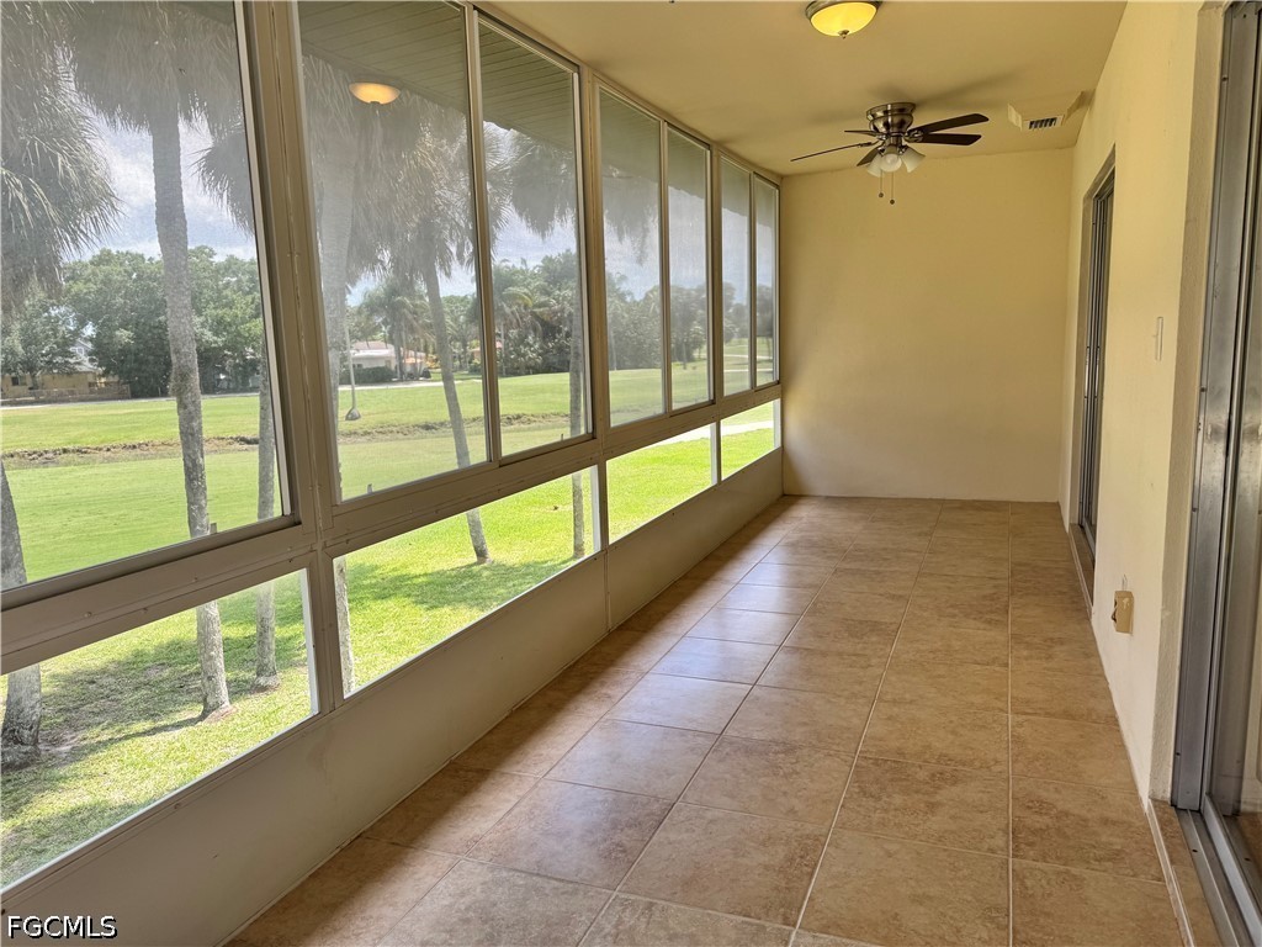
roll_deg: +2.4
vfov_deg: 56.8
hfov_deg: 71.6
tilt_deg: -9.9
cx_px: 631
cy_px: 474
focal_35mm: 24
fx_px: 875
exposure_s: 1/518
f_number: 1.78
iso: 80
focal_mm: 6.76
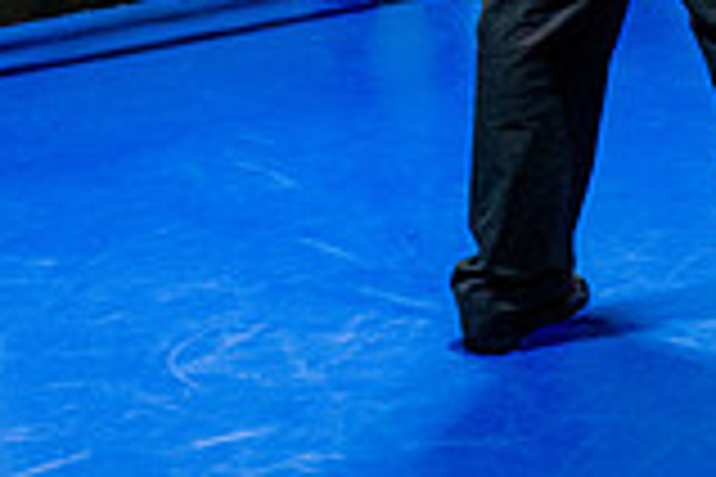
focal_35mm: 190
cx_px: 1112
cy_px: -196
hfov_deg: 10.4
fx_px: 3779
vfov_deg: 7.1
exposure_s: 1/800
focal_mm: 35
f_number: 2.8
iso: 5000
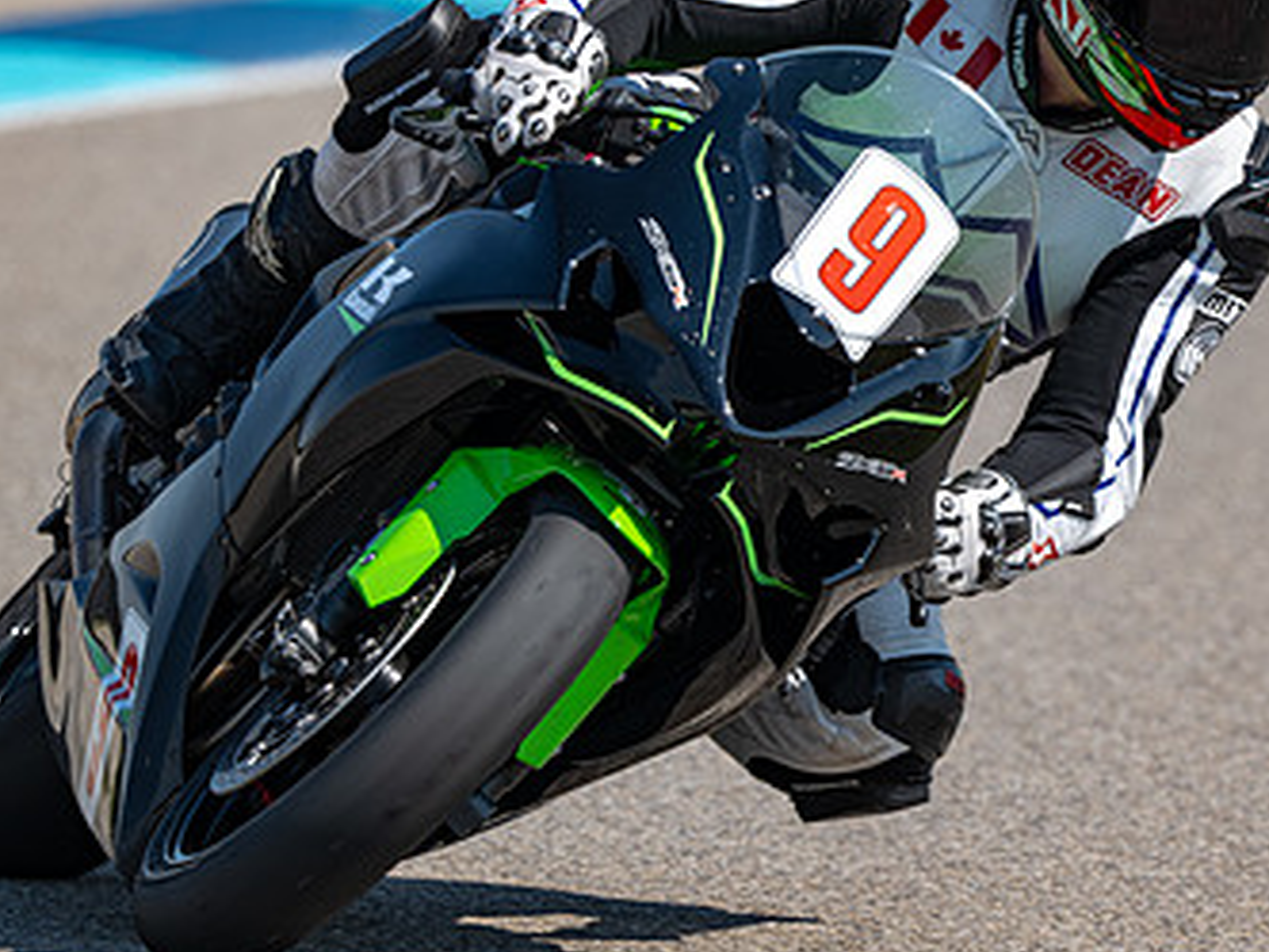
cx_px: 887
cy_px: 422
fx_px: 28374
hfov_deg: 2.6
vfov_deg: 1.9
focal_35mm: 774
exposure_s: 1/1250
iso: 180
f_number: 6
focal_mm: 460
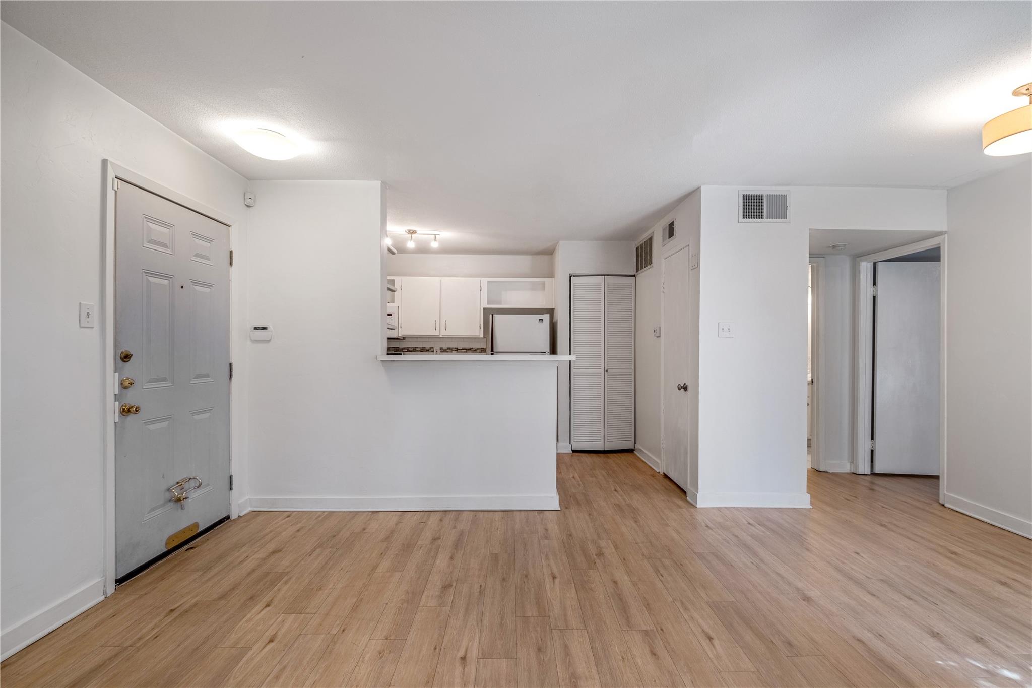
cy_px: 344
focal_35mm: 15
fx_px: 430
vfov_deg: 77.3
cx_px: 516
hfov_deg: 100.4
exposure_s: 1/125
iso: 160
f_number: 8
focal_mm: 10
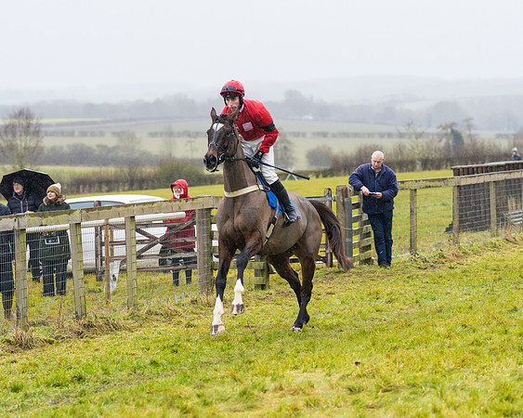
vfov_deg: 9.6
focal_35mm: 161
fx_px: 2496
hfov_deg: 12.0
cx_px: 258
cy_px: 222
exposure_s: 1/1000
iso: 800
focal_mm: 135
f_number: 4
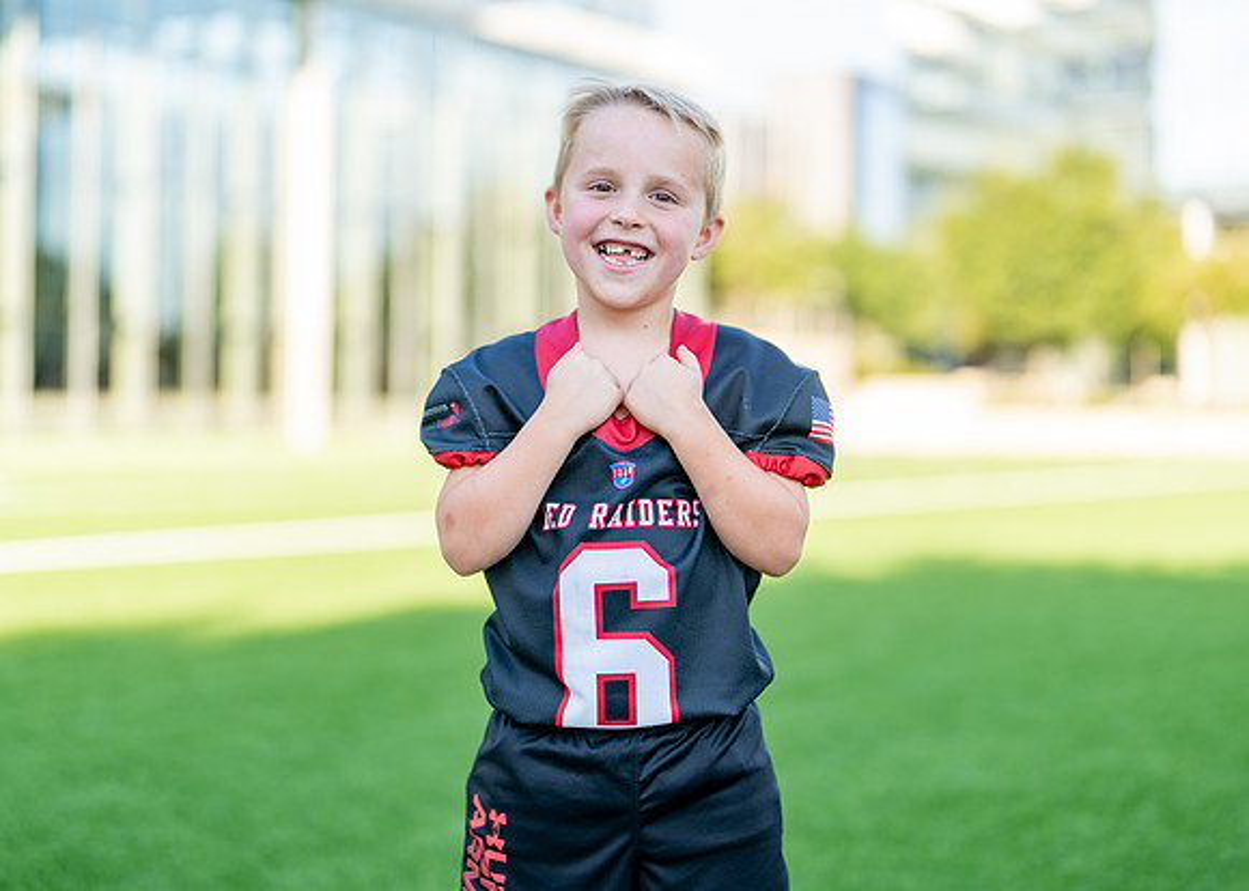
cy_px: 389
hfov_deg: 32.3
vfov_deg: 23.3
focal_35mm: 61
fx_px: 2160
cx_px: 609
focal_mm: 50
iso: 100
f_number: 1.2
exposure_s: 1/1250
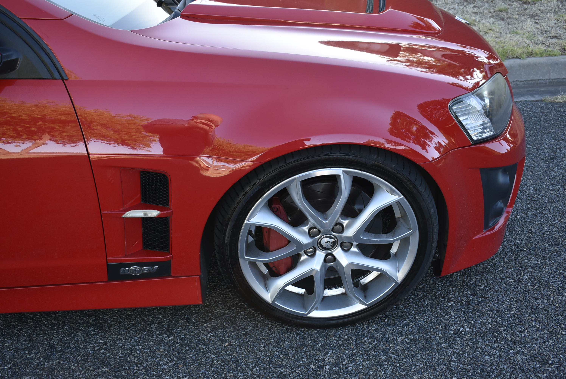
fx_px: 566
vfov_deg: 36.9
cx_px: 283
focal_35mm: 36
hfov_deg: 53.1
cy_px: 190
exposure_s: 1/250
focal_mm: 24
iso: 400
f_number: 5.6
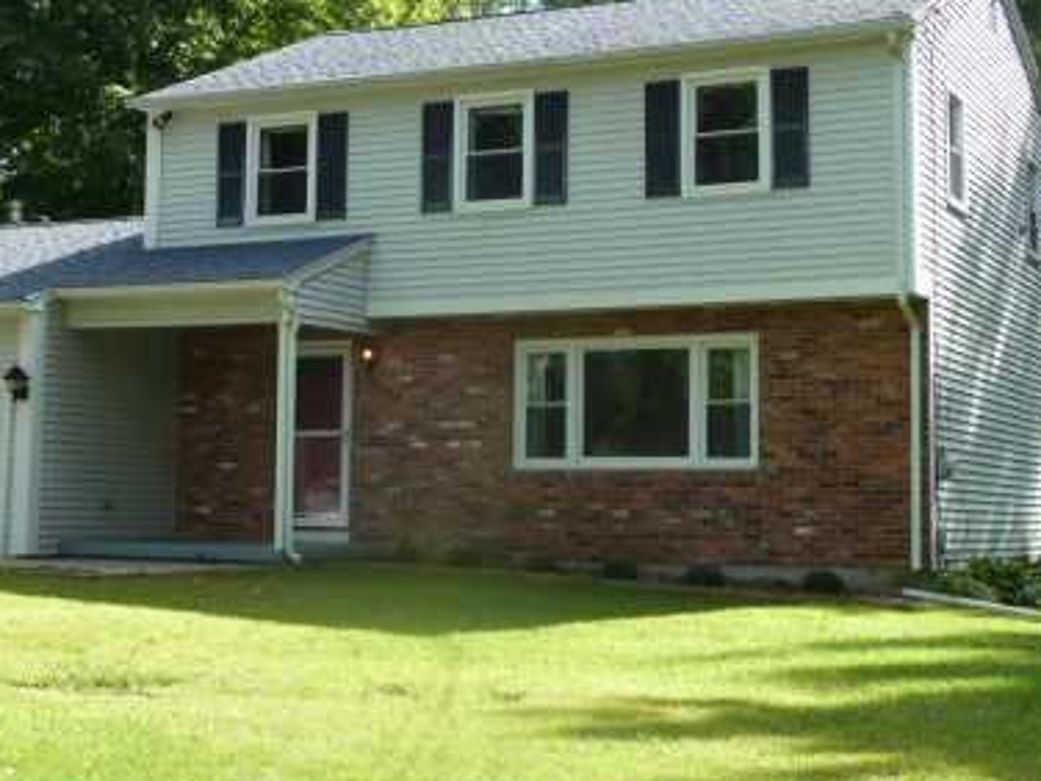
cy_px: 288
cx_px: 415
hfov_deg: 30.6
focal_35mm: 63
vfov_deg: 23.2
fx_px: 1895
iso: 80
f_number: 4
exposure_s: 1/125
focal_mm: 6.1
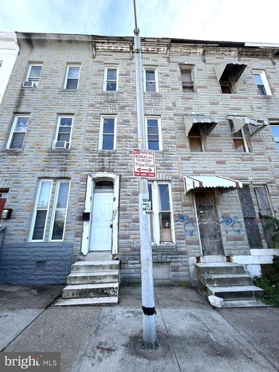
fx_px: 150
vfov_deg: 102.1
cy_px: 186
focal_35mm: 14
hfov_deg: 85.7
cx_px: 140
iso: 50
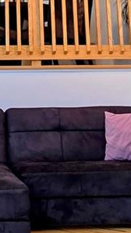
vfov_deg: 26.9
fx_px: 450
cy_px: -15
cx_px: -22
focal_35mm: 73
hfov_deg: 16.0
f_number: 2.2
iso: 160
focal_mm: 2.2
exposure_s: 1/60
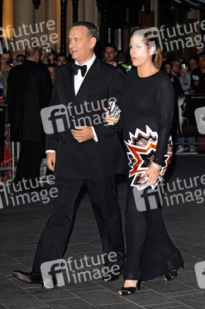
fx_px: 1027
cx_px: 102
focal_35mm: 120
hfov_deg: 11.4
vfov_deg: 17.1
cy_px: 154
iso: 320
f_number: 5.6
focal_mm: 80
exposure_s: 1/200
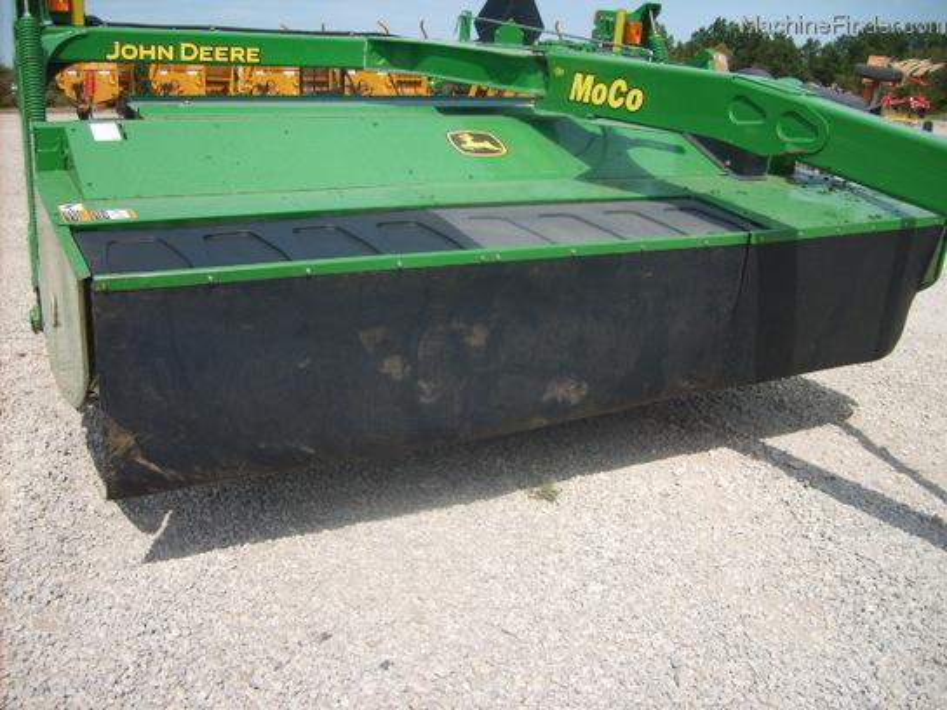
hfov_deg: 52.6
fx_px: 958
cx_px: 474
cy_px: 355
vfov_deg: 40.7
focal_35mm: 35
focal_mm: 5.8
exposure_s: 1/180
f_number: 7.1
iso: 50
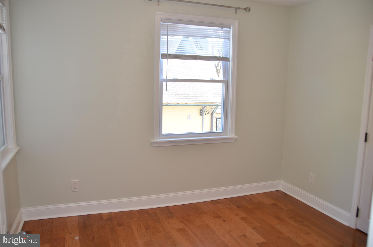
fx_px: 279
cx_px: 186
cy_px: 124
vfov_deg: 47.7
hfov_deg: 67.5
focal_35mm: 27
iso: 320
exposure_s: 1/125
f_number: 3.5
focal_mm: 18
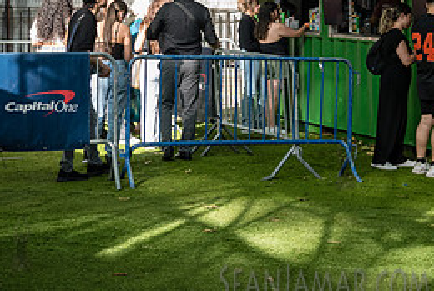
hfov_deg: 18.3
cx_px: 302
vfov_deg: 12.3
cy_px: 28
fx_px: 1340
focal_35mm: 111
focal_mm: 45
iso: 1000
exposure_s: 1/800
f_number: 4.5
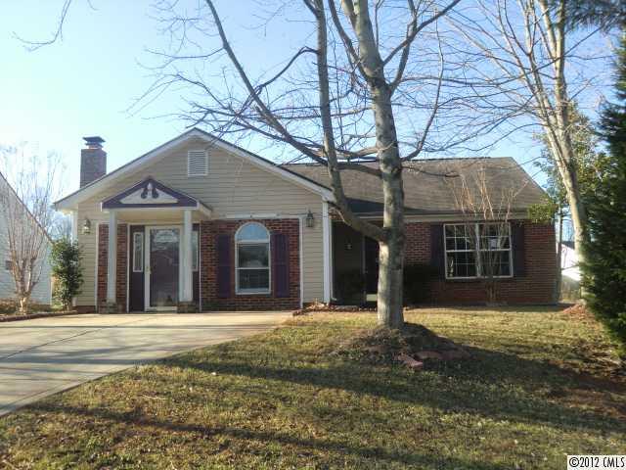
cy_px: 235
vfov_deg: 41.8
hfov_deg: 54.0
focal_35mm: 34
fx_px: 615
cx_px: 313
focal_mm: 6.1
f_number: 3.6
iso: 64
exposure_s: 1/160
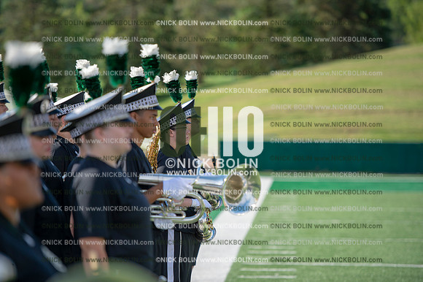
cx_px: 212
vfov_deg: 8.3
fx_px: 1938
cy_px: 141
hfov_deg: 12.5
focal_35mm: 165
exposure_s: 1/2000
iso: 160
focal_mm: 165
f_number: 2.8
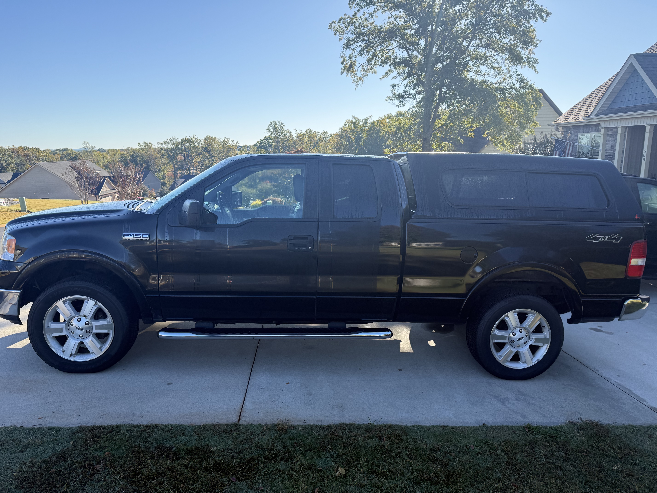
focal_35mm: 24
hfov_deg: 71.6
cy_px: 246
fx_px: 456
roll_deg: +0.2
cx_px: 328
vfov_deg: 56.8
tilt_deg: -10.7
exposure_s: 1/1812
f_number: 1.78
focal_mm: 6.76
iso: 100
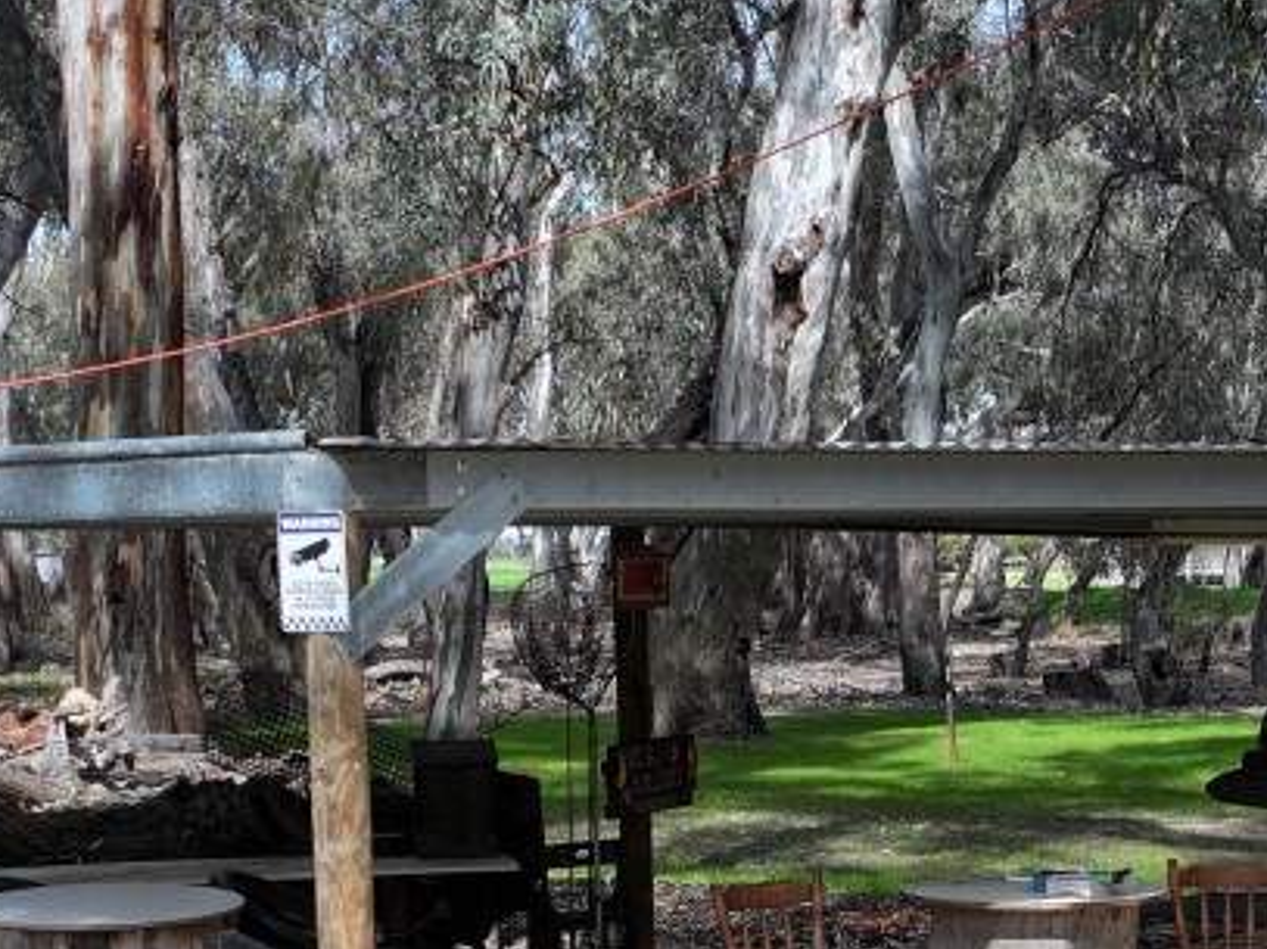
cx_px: 876
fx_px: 3110
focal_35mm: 85
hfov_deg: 22.9
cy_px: 971
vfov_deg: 16.9
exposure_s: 1/1000
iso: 110
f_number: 2.8
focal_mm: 12.29
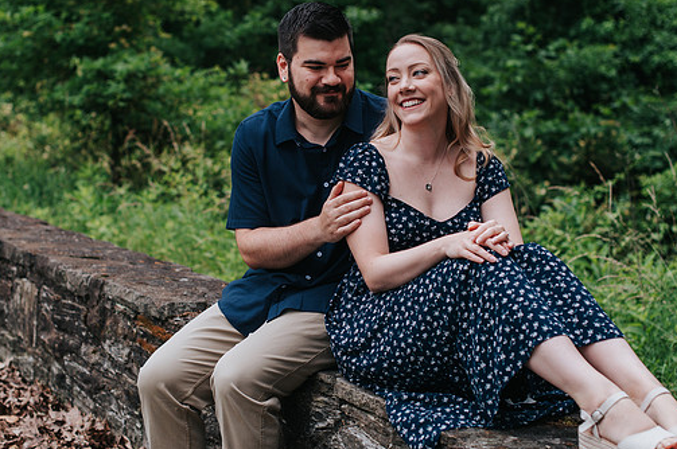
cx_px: 292
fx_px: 1277
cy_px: 198
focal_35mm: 68
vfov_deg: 20.0
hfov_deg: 29.7
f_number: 3.2
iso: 180
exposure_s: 1/500
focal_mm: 50
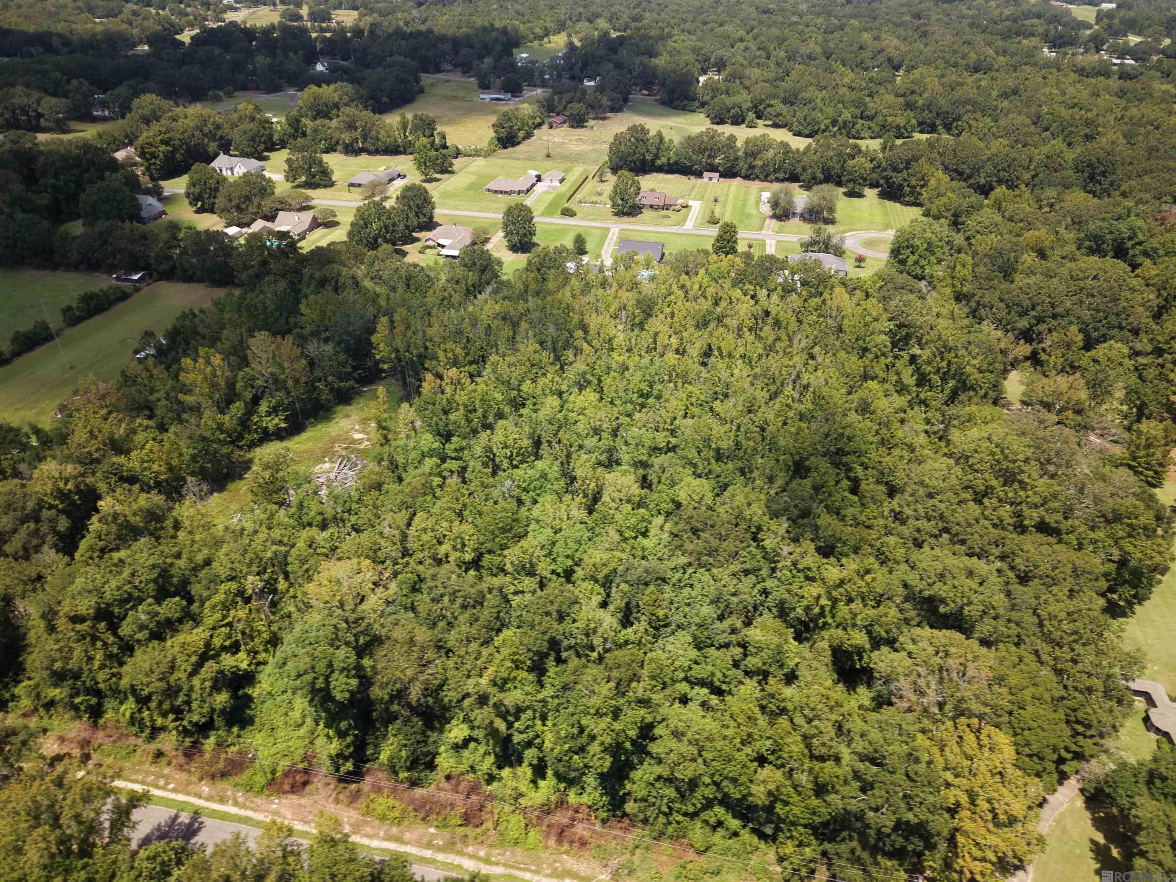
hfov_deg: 71.6
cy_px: 441
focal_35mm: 24
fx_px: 815
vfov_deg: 56.8
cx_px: 588
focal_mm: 8.67
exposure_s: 1/15
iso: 200
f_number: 1.8
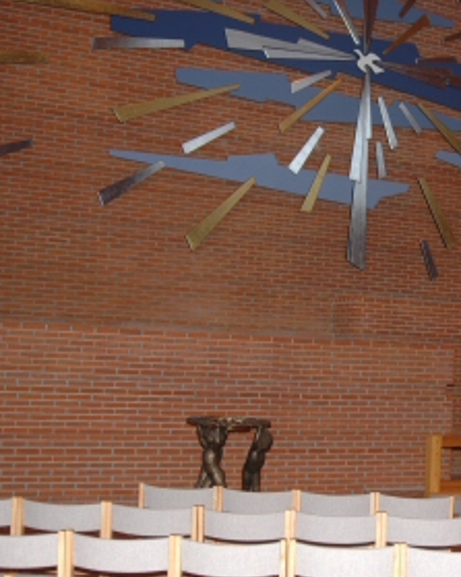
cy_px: 291
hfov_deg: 24.7
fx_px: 1024
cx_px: 402
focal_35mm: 60
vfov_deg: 31.5
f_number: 4
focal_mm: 28
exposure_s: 1/60
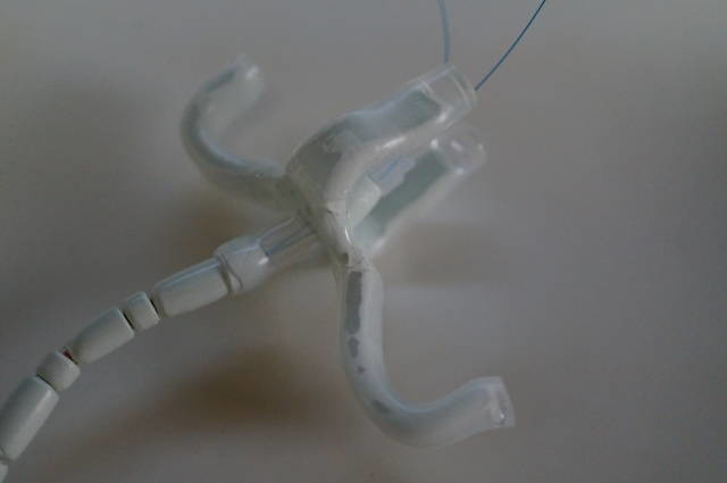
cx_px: 364
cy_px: 242
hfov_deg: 43.7
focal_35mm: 45
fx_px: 908
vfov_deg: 29.8
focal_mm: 30
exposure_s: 1/160
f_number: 3.5
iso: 3200
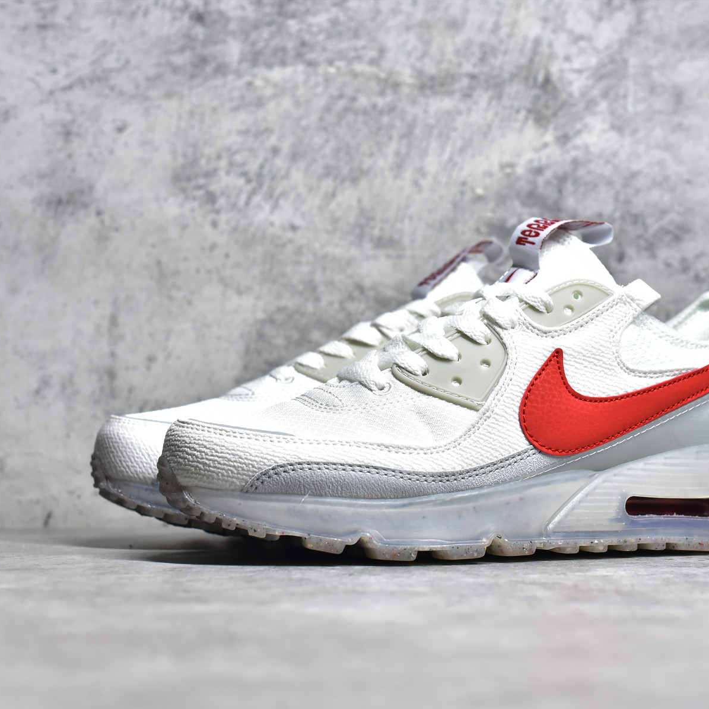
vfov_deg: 26.9
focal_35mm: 64
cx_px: 449
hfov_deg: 26.8
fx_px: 1483
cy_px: 354
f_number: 7.1
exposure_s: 1/160
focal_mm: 50
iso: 1250
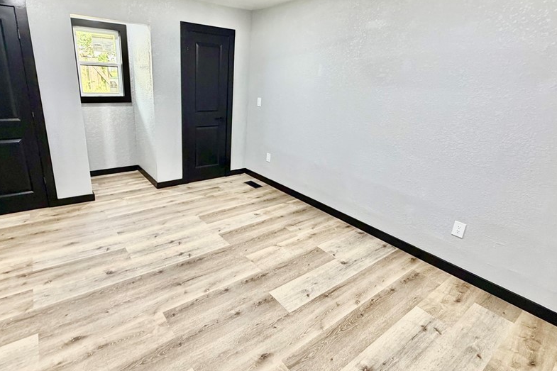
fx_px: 294
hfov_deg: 86.6
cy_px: 167
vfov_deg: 64.4
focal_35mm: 19
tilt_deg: -18.9
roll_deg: -1.7
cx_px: 246
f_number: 2.2
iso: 320
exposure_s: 1/60
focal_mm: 2.22
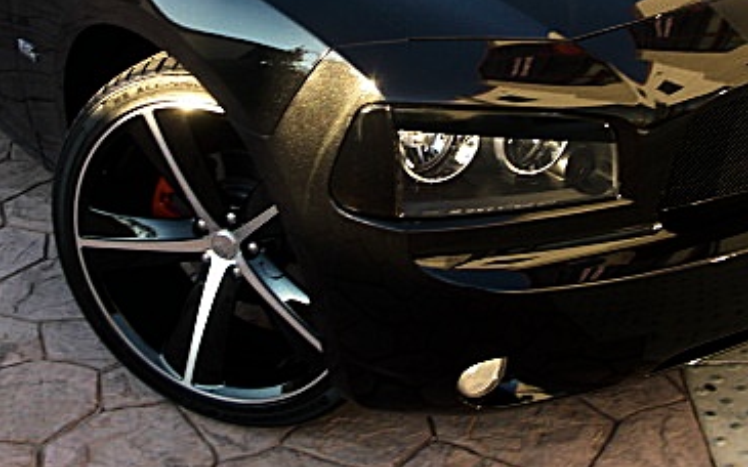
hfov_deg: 30.6
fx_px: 1366
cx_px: 357
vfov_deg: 19.1
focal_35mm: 67
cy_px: 53
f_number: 2.8
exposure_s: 1/60
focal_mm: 6.3
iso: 50
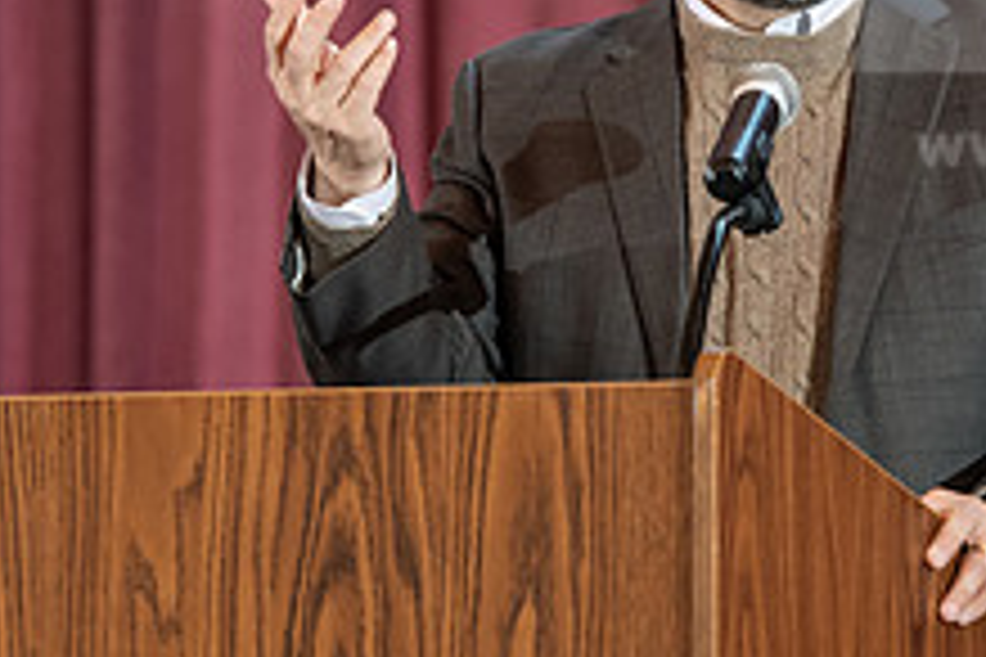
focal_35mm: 398
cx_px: 711
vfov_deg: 3.5
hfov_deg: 5.2
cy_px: 241
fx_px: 10900
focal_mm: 150
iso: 1250
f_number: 3.5
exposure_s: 1/200
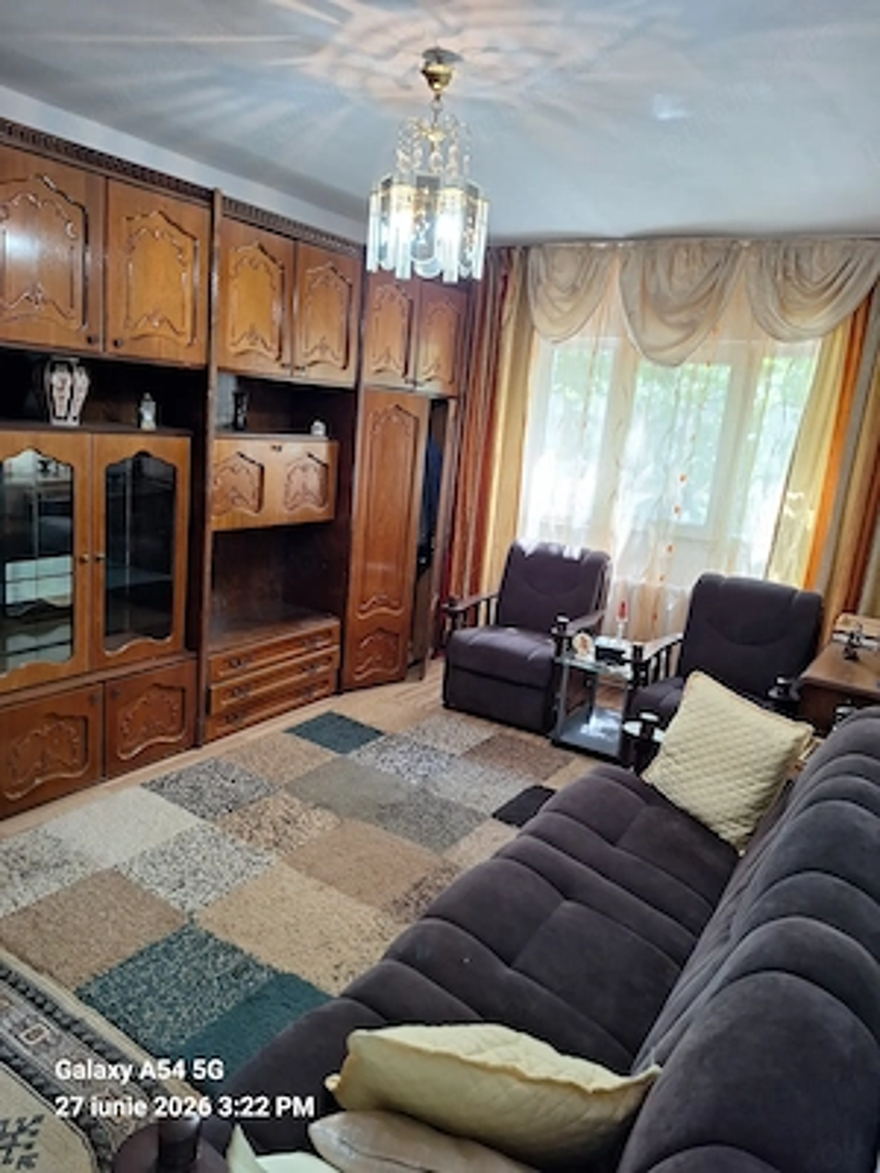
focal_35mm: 23
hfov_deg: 58.9
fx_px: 780
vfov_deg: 73.9
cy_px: 586
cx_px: 440
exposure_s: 1/50
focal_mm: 5.54
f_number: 1.8
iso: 64
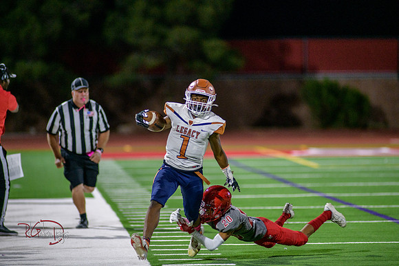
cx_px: 200
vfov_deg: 4.6
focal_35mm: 300
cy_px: 133
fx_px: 3326
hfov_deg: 6.9
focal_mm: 300
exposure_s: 1/500
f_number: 2.8
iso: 2000
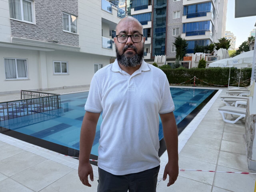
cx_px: 128
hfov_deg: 71.6
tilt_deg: -8.1
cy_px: 96
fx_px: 177
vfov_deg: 56.8
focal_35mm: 24
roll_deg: -0.6
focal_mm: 6.76
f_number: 1.78
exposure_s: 1/715
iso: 100
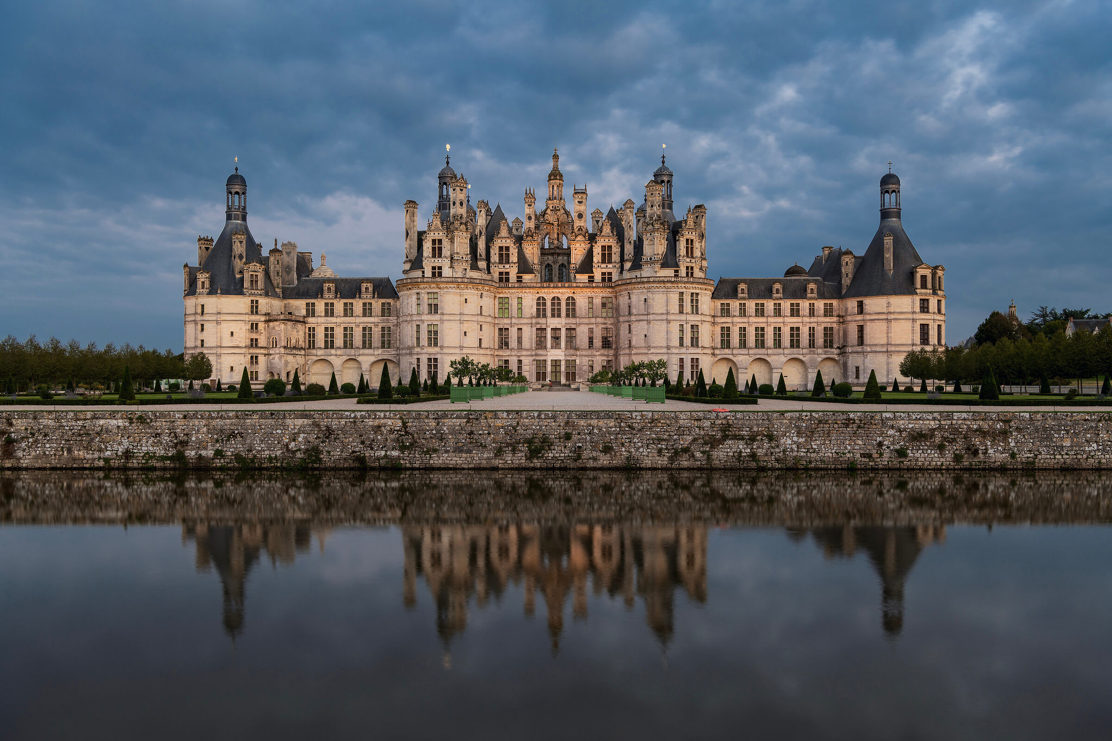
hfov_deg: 58.7
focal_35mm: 32
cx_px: 556
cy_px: 370
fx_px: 988
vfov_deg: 41.1
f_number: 8
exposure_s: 1
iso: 125
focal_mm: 32
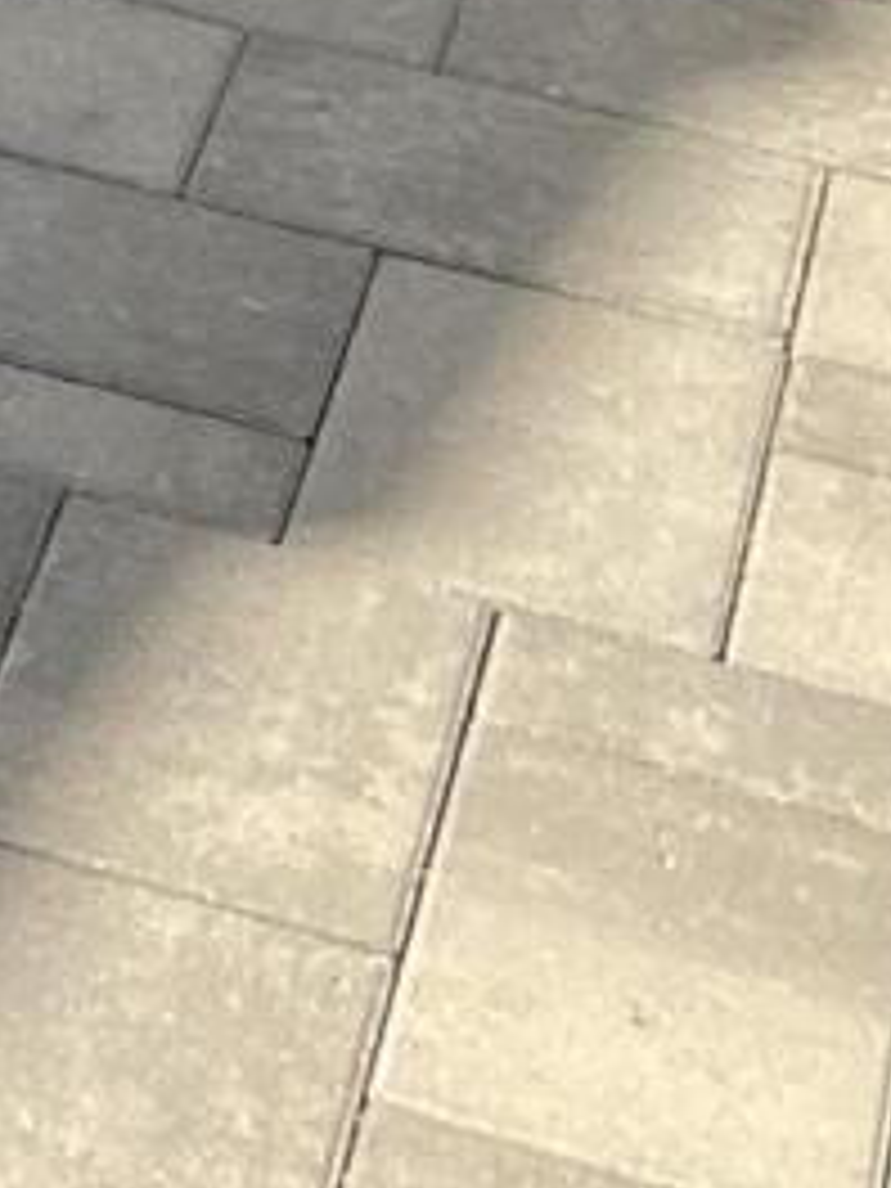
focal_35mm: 197
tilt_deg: -14.8
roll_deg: -2.3
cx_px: -1746
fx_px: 6761
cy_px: -1832
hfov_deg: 6.8
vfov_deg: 8.9
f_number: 1.5
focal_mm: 5.7
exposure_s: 1/445
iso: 50
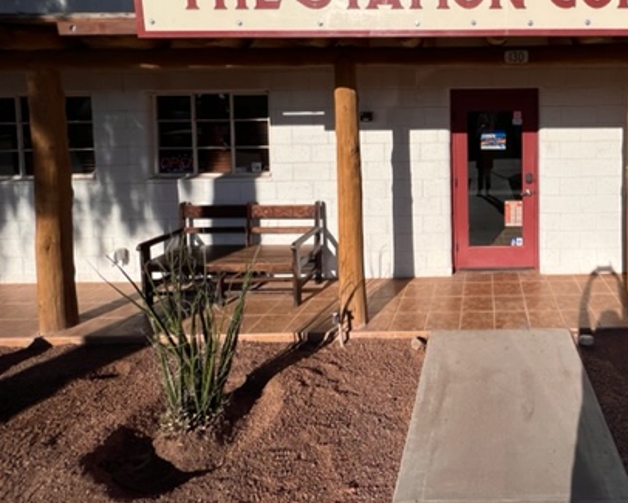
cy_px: 135
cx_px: 486
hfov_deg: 73.5
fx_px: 372
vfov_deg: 64.6
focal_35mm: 20
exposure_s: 1/4587
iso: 32
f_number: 1.8
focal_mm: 1.57
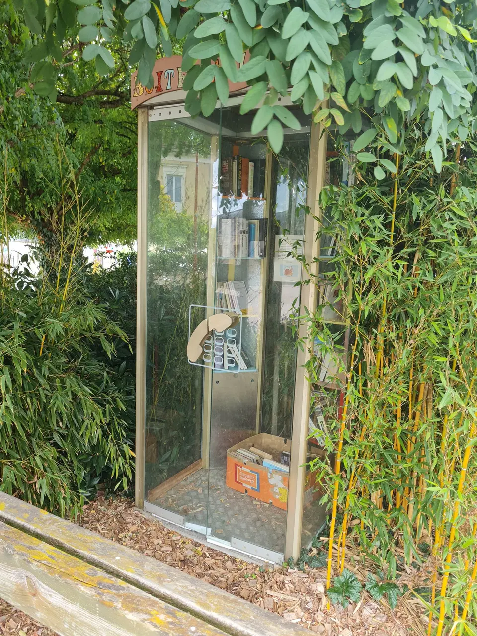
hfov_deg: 53.1
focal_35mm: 26
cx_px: 238
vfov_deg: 67.3
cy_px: 318
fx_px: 478
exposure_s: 1/109
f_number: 1.8
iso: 50
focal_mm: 5.4
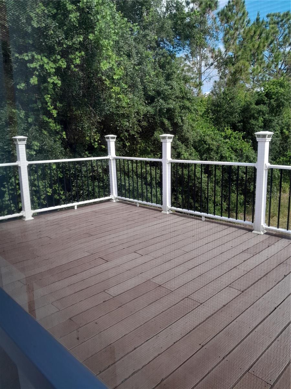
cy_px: 194
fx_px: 303
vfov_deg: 65.3
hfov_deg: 51.4
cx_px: 146
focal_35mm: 27
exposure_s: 1/100
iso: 40
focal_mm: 4
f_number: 1.8
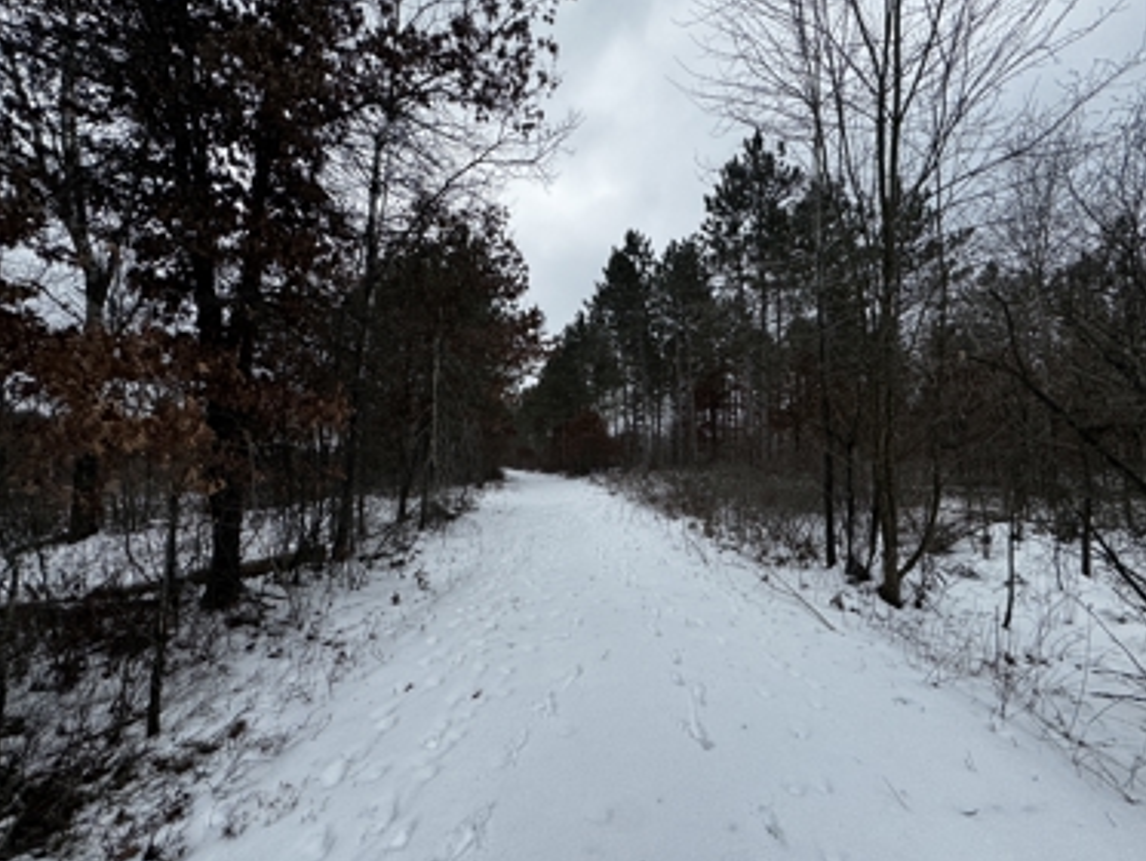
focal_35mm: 15
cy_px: 455
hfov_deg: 98.1
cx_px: 587
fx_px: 497
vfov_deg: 81.7
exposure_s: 1/1048
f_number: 2.2
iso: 40
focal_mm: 2.22
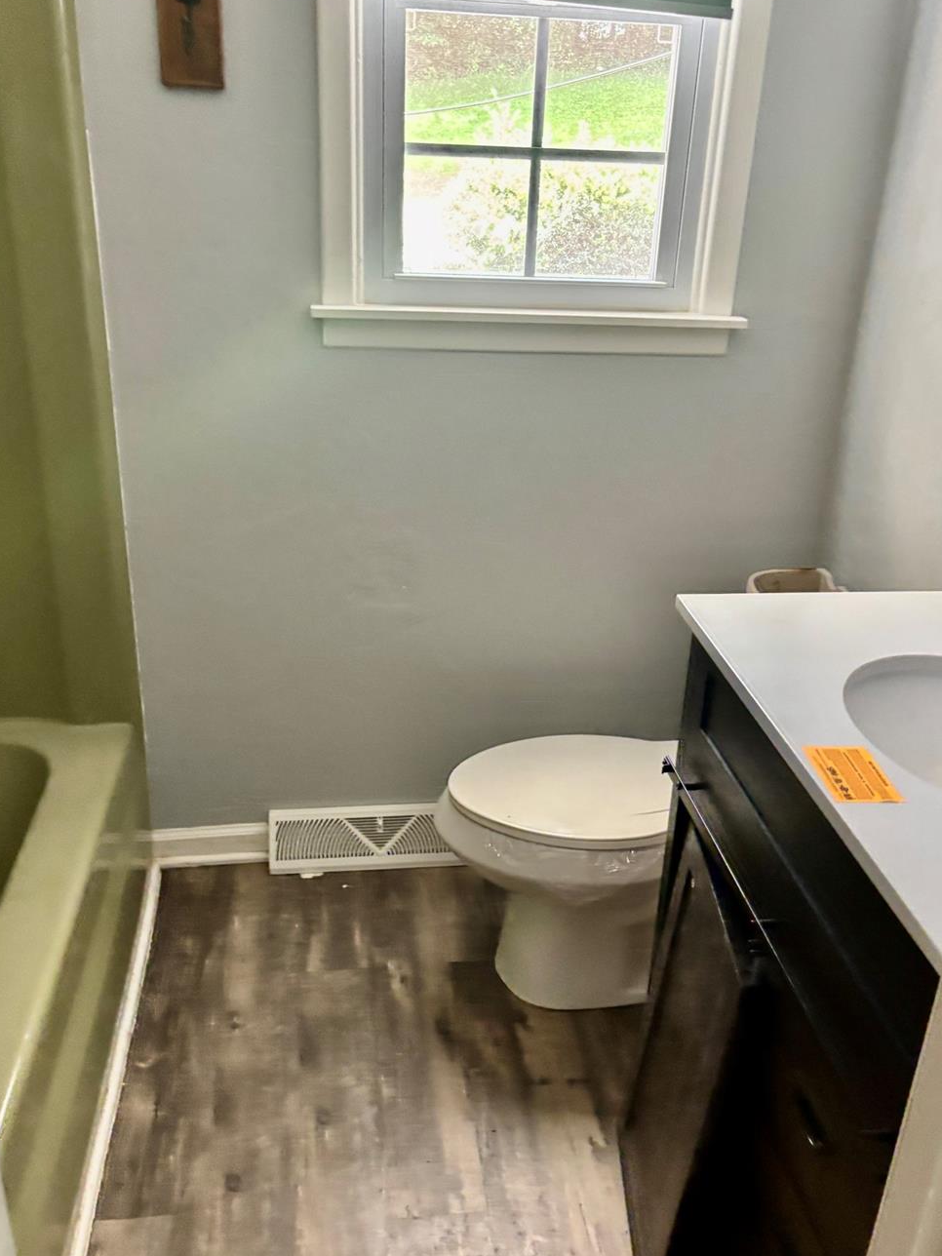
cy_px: 672
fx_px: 1125
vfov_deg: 58.3
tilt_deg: -27.7
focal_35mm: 31
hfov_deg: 45.4
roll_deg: -2.5
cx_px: 474
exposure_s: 1/40
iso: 640
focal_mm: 5.96
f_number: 1.6
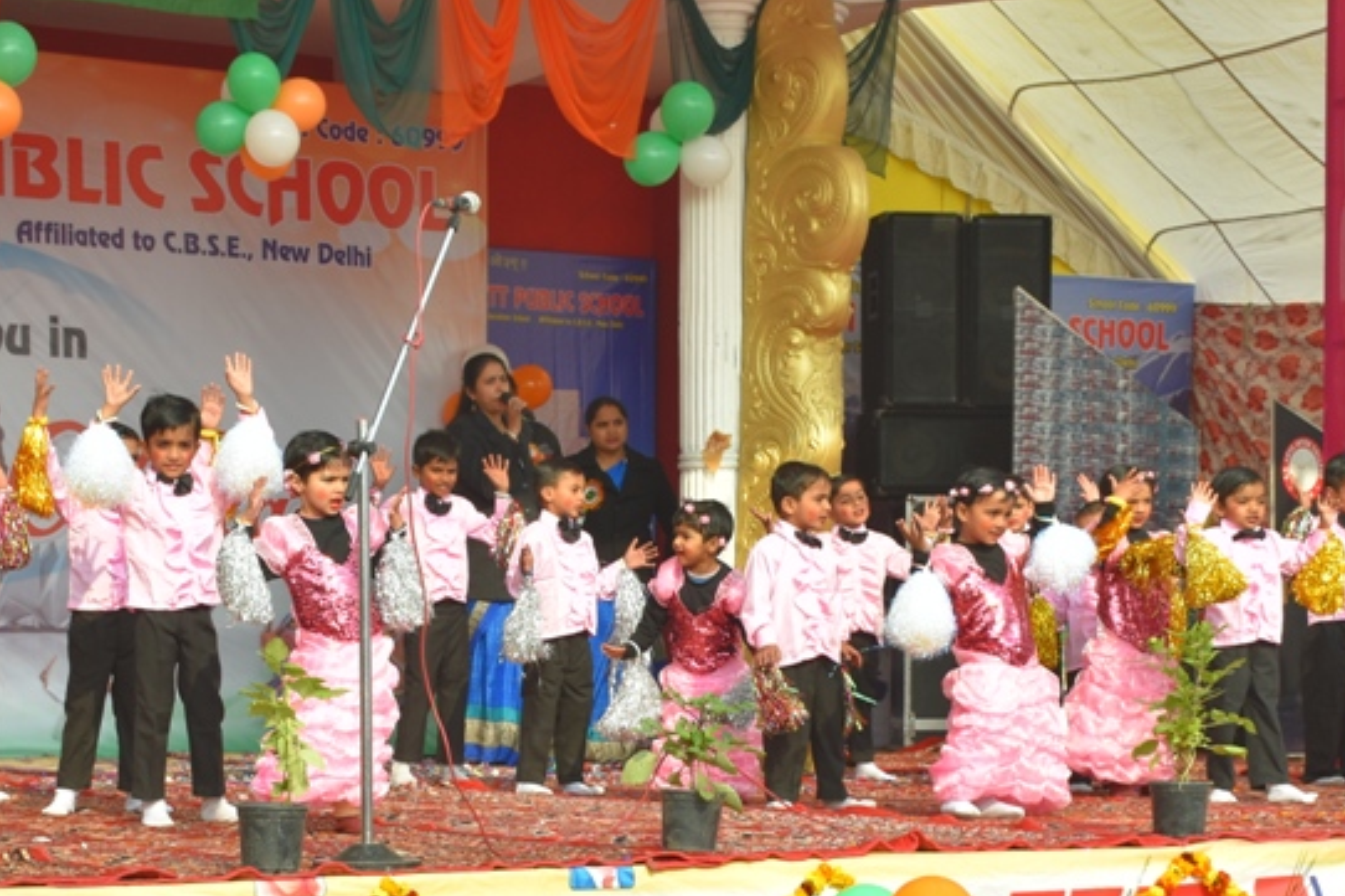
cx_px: 504
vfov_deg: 15.9
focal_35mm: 85
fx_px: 3175
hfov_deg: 23.9
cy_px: 805
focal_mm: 30
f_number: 7.1
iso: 125
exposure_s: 1/200
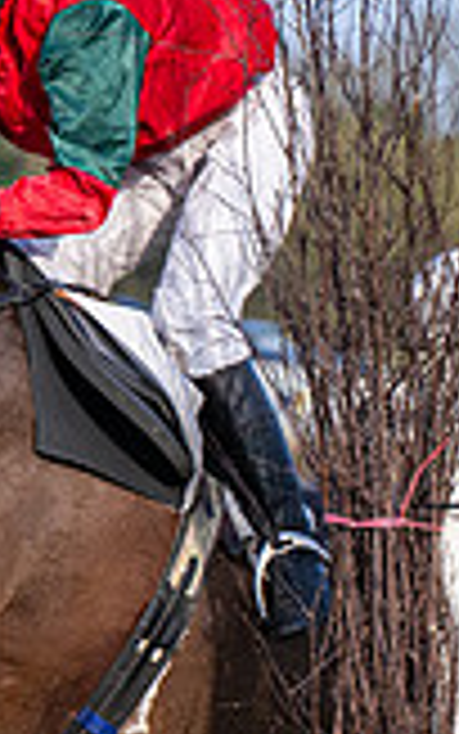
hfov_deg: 3.6
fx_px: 7259
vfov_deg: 5.8
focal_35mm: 363
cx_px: -225
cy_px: 536
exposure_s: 1/5000
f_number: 2.8
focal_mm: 70
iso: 400
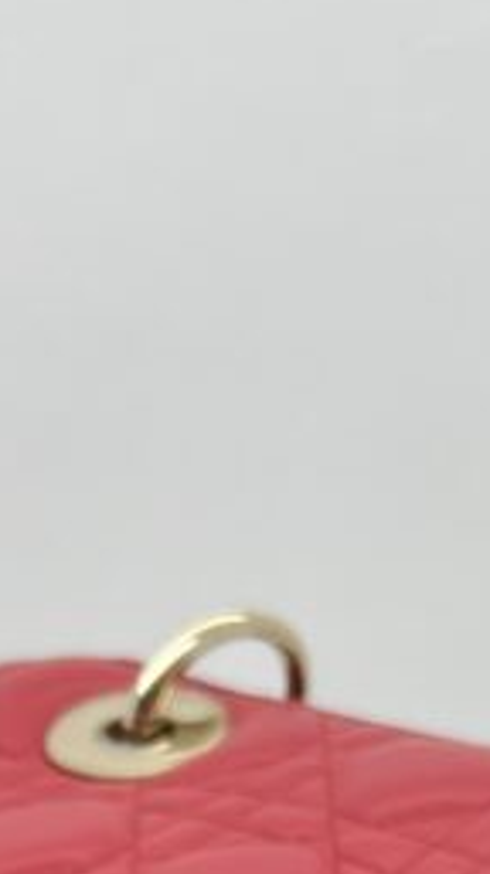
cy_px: 1473
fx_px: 2618
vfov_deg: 16.5
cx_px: 208
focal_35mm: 113
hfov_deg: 10.7
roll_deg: -1.0
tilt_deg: -24.7
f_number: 1.5
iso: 40
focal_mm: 5.7
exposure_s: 1/100
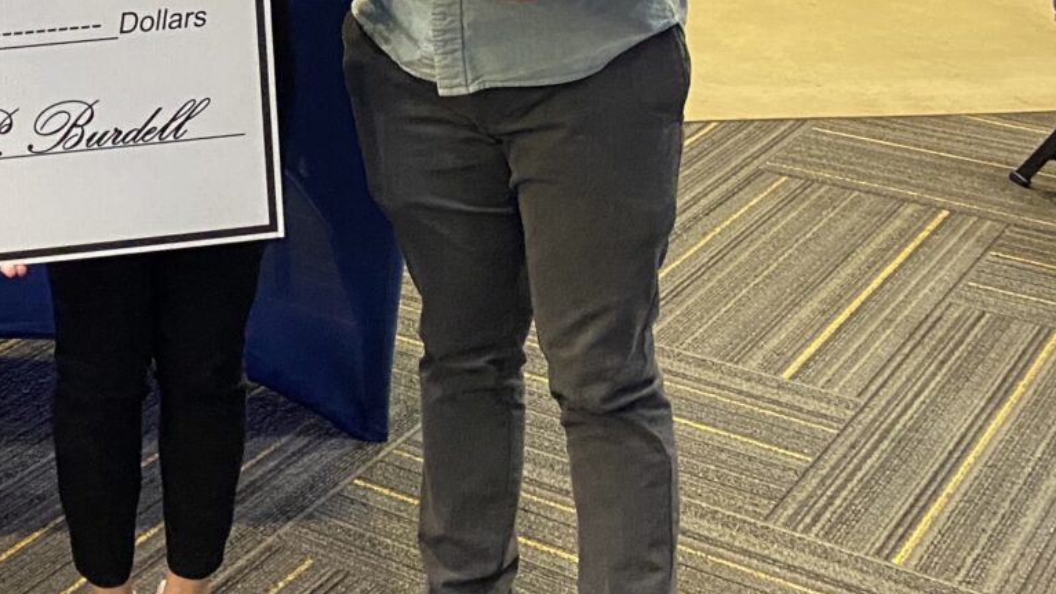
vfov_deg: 15.6
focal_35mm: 71
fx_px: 1988
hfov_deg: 27.7
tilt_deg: -6.4
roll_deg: -0.7
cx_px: -36
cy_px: -310
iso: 640
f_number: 1.8
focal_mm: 4.25
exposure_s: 1/30
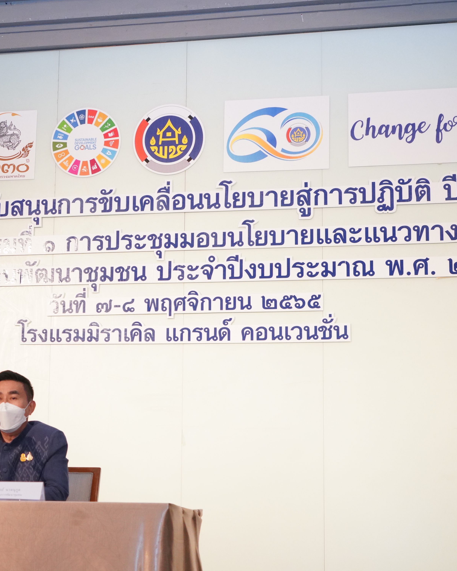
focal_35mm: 71
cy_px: 321
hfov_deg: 21.2
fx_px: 1200
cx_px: 76
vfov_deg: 26.7
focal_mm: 44
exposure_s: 1/100
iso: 5000
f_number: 6.3
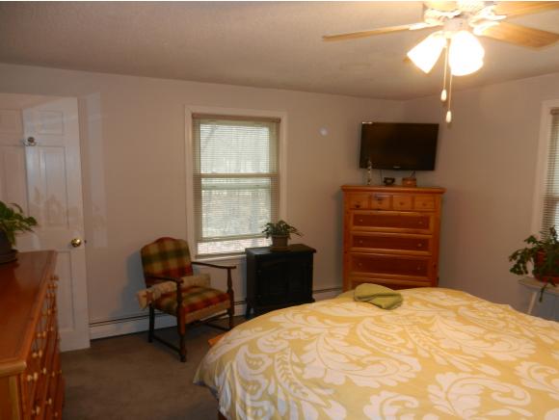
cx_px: 280
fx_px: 404
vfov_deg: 54.9
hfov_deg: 69.3
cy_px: 210
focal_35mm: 25
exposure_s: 1/30
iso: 200
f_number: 3.5
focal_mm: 4.5
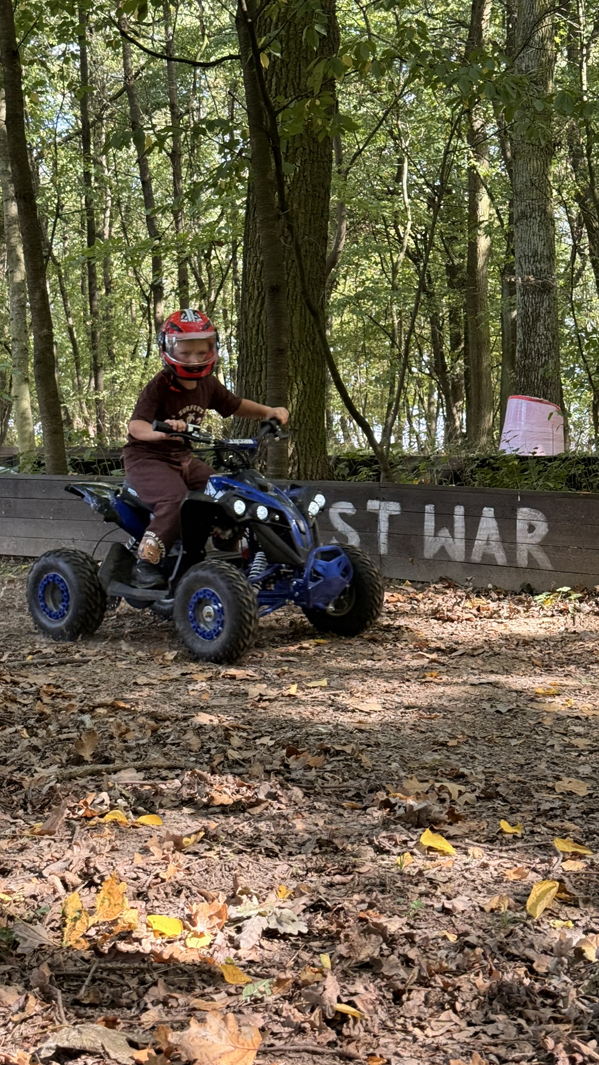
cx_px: 273
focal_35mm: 53
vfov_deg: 39.2
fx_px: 1496
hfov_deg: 22.6
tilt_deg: -2.6
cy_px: 527
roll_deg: +0.3
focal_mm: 6.76
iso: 100
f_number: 1.78
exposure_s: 1/109
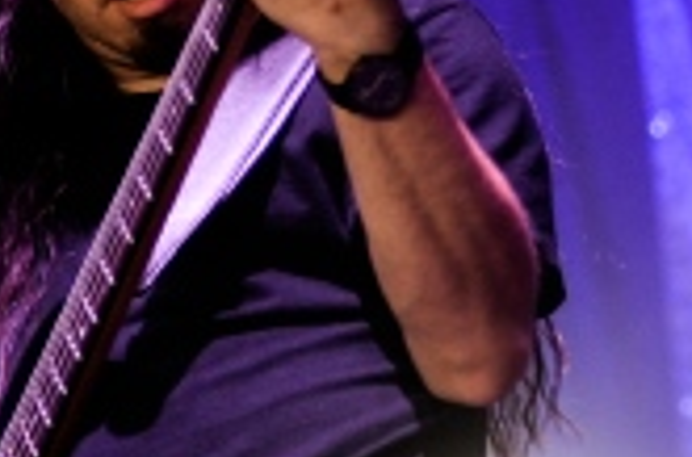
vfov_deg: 3.9
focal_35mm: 350
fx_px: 6708
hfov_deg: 5.9
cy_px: -103
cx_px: 797
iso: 1600
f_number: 2.8
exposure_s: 1/125
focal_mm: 80
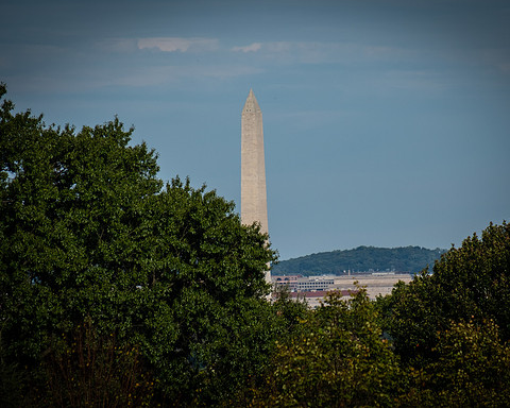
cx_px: 274
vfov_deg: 4.6
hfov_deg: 5.7
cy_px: 203
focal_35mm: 340
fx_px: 5132
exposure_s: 1/2900
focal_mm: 200
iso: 250
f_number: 4.8
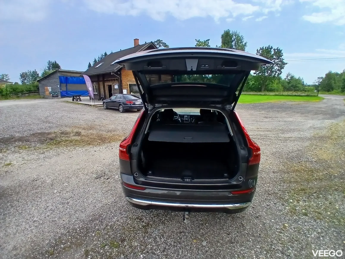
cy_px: 130
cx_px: 172
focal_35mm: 17
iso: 50
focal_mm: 1.4
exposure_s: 1/1248
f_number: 2.2
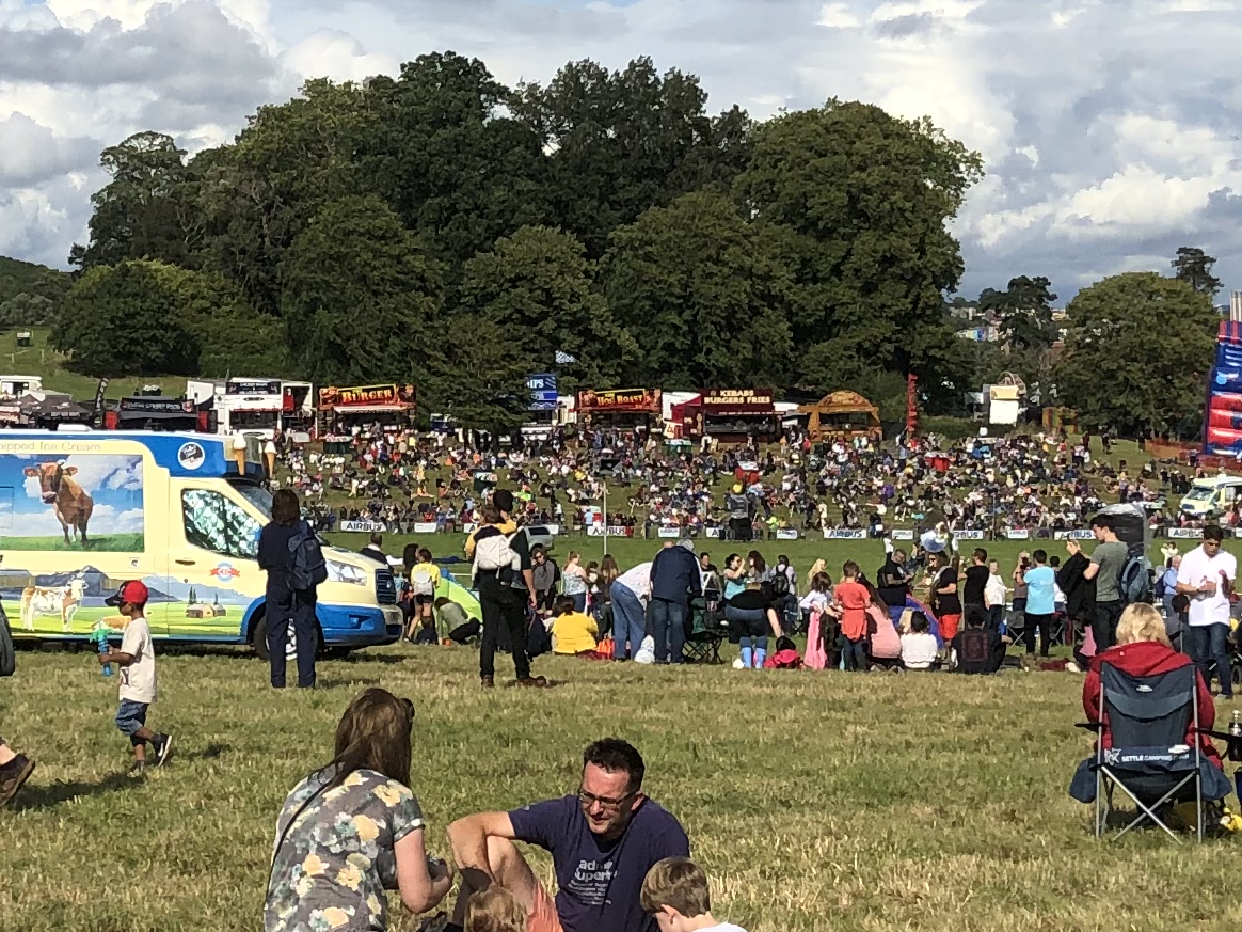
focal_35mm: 97
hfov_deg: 19.8
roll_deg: +2.2
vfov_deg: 15.2
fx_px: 3480
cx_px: 124
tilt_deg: +0.3
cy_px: 265
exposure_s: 1/3690
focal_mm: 3.99
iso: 20
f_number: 1.8
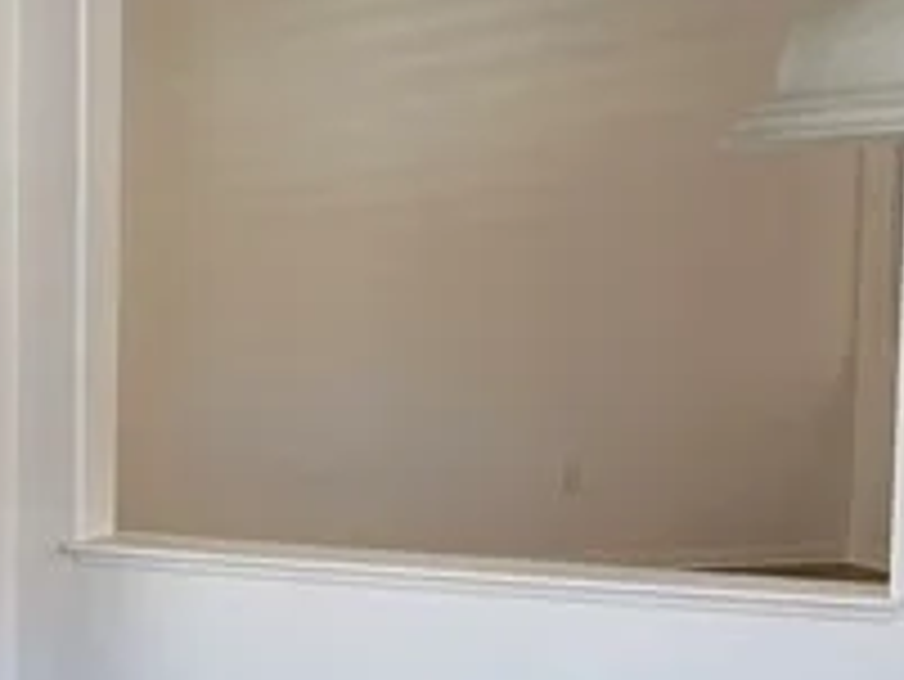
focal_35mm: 122
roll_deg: -2.2
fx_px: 3188
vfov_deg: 12.1
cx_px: 549
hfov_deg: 16.1
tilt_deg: -4.5
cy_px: 464
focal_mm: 6.76
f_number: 1.78
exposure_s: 1/60
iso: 100
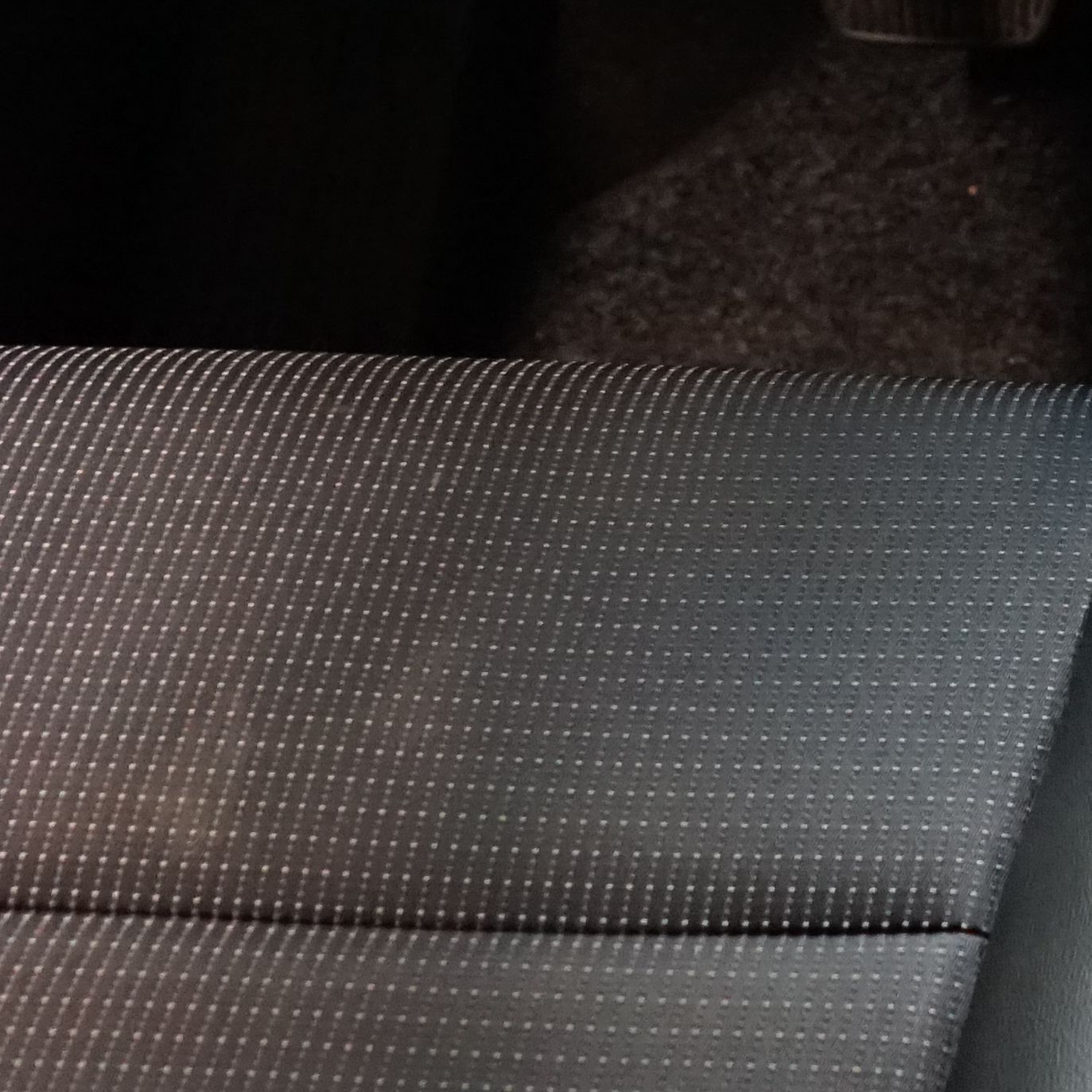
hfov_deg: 15.2
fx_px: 3712
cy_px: -447
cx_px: 1762
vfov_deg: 15.7
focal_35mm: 104
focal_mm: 28
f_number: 4.5
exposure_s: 1/30
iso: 5000
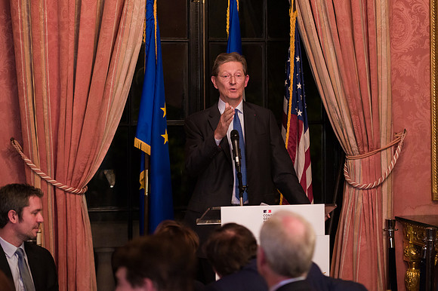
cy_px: 138
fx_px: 1252
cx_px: 231
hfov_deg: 19.8
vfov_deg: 13.3
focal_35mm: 103
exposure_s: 1/200
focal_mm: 95
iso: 3200
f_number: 3.2
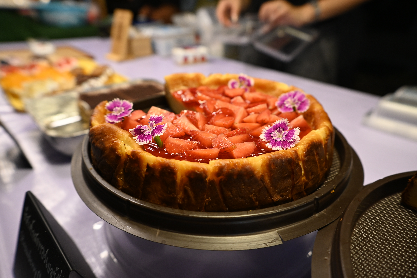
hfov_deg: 77.3
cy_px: 139
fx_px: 261
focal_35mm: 22
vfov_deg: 56.1
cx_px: 208
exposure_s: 1/160
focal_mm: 15
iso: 400
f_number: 2.8
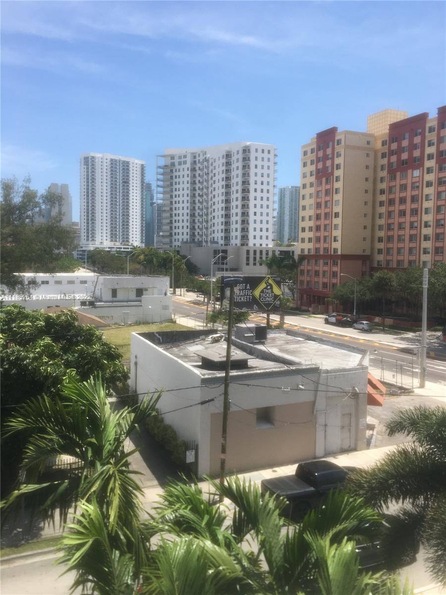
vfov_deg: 61.7
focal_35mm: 29
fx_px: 498
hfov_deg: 48.2
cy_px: 298
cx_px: 223
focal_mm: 4.15
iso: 25
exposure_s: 1/1570
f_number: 2.2
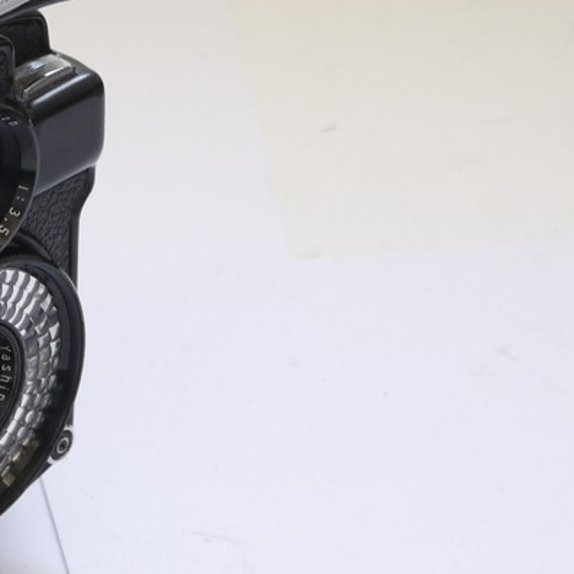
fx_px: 2908
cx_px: -215
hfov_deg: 11.0
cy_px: 32
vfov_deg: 11.2
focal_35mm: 155
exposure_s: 1/13
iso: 400
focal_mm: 29
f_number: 10
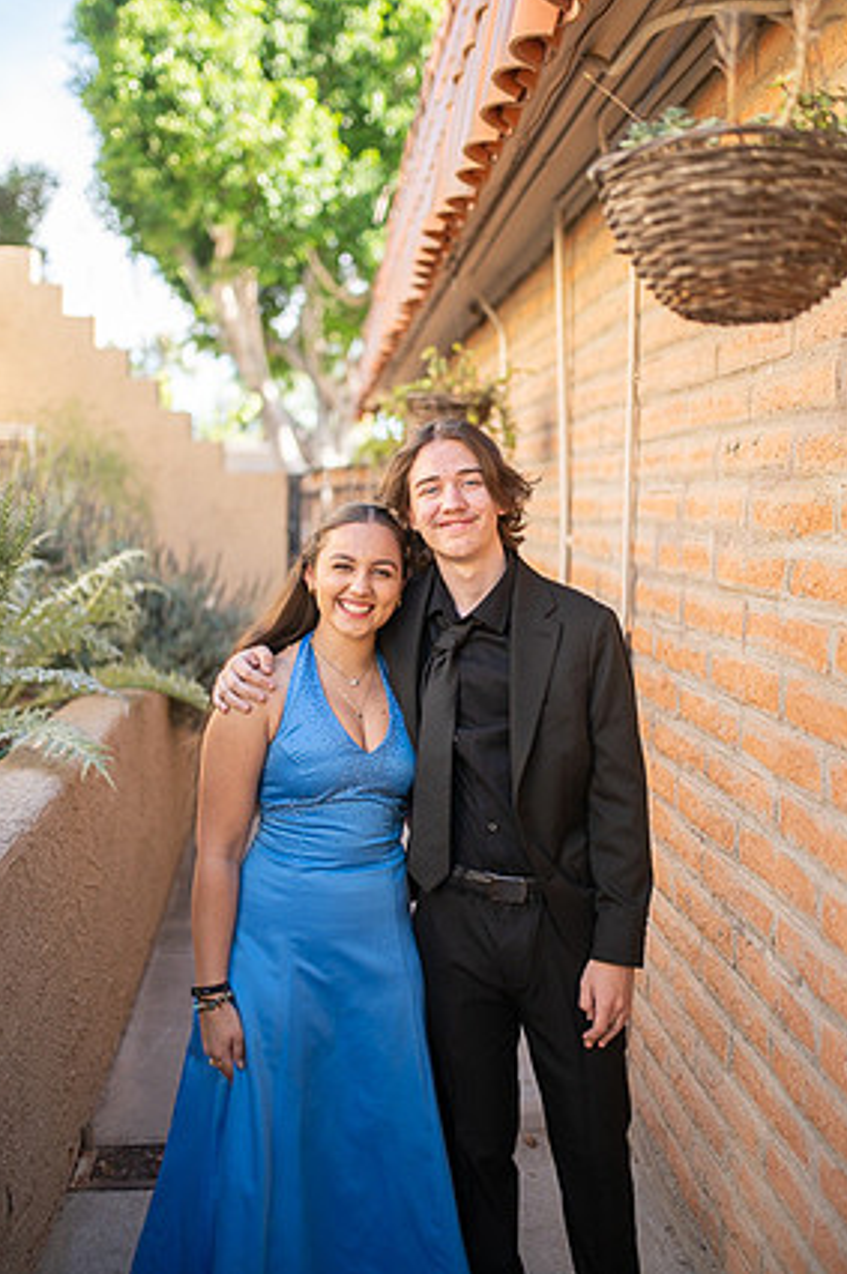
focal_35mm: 37
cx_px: 424
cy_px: 604
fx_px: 1309
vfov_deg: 51.9
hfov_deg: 35.9
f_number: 1.4
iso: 400
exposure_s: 1/3200
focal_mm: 35
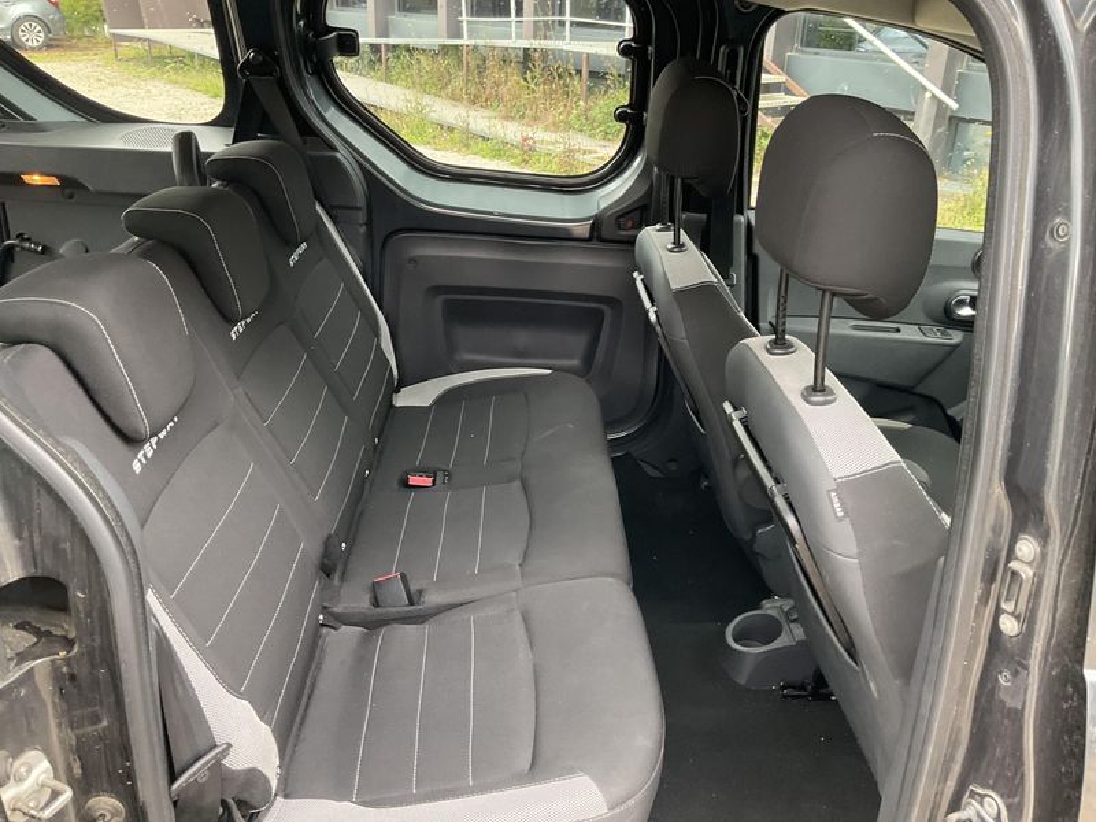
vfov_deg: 48.2
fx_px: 918
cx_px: 548
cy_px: 411
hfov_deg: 61.7
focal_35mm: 29
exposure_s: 1/69
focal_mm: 3
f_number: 1.8
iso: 64
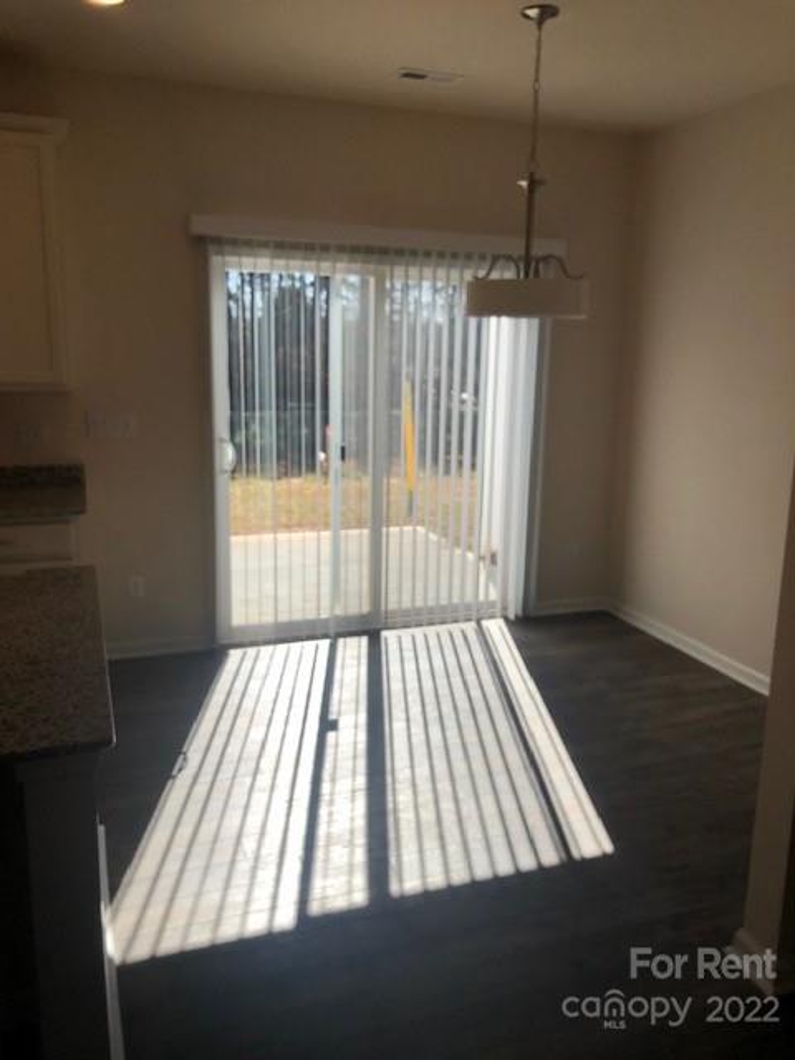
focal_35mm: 28
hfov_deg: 49.7
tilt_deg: -12.6
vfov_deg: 63.4
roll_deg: -1.2
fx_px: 857
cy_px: 530
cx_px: 398
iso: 20
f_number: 1.8
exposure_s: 1/1499
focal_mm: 3.99
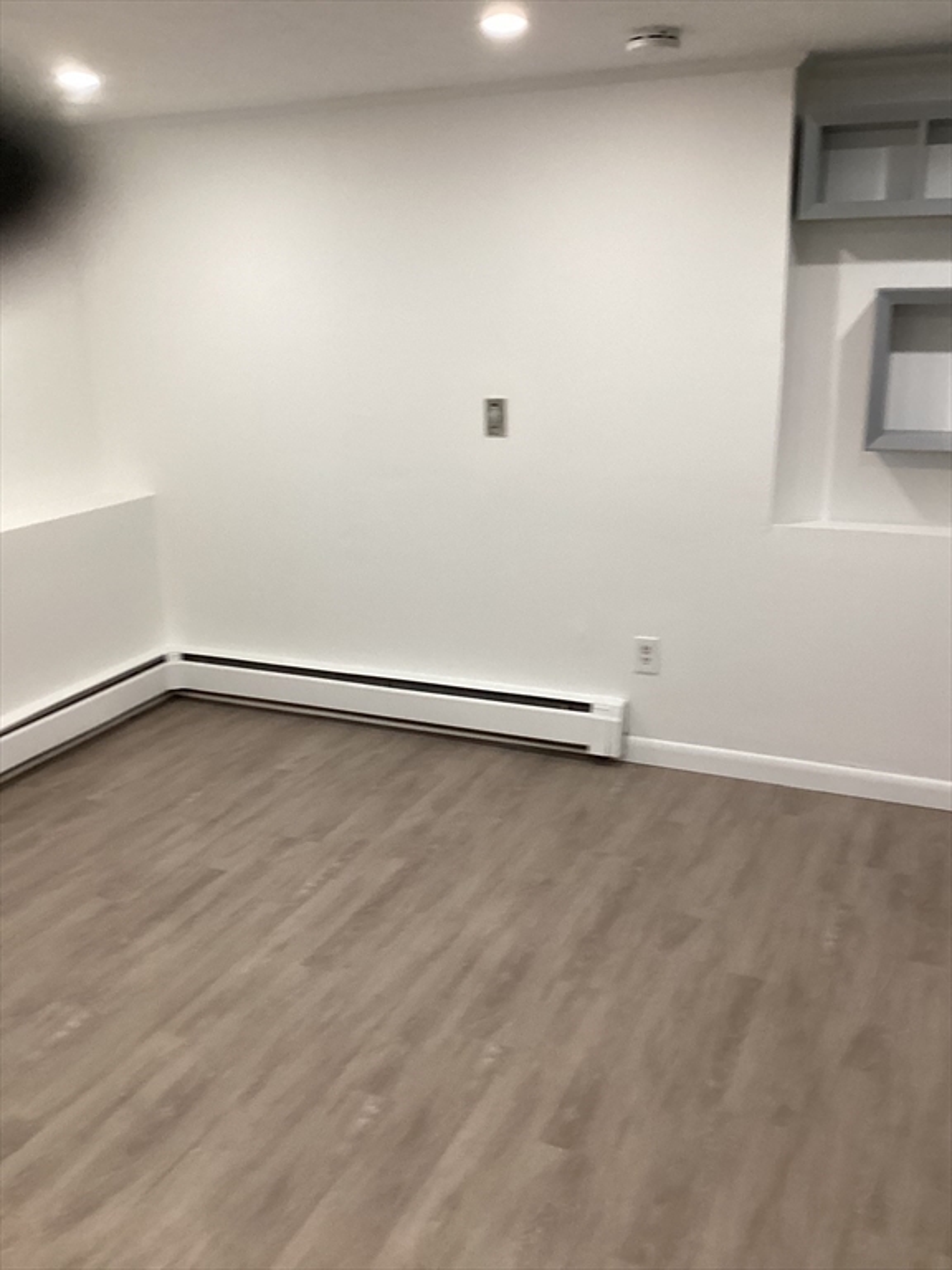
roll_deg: +1.9
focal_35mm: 31
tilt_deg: -11.0
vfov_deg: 58.4
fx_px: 1137
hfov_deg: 45.4
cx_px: 476
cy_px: 635
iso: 125
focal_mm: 3.3
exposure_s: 1/60
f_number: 2.4
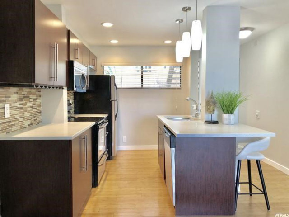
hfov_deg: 63.4
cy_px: 108
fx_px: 234
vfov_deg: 49.7
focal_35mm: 28
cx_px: 144
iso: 32
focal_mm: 4
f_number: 1.8
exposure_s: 1/24
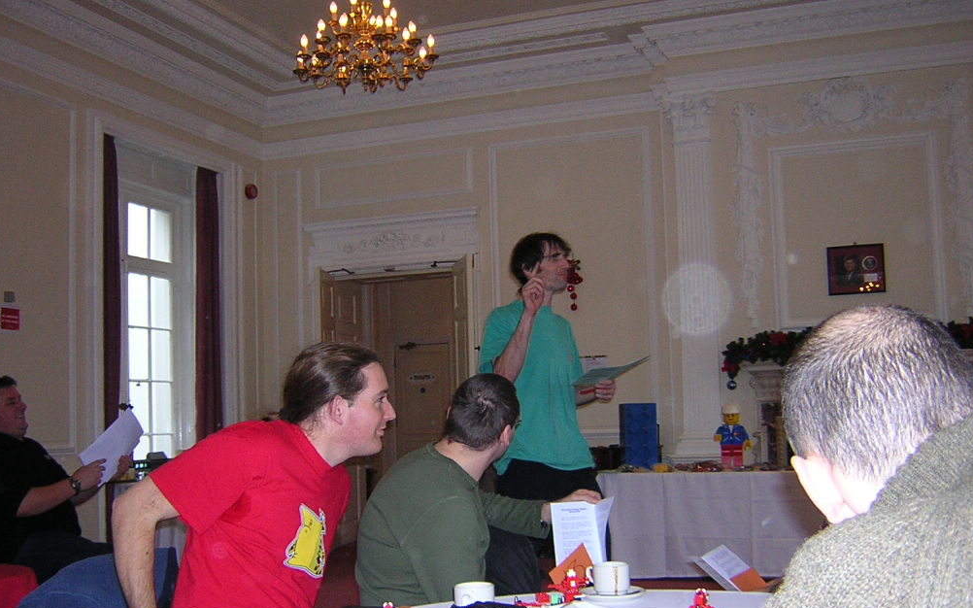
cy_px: 350
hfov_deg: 50.4
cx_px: 486
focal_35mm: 39
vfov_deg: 32.7
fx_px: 1034
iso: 297
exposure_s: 1/60.1
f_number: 2.6
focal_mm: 4.7
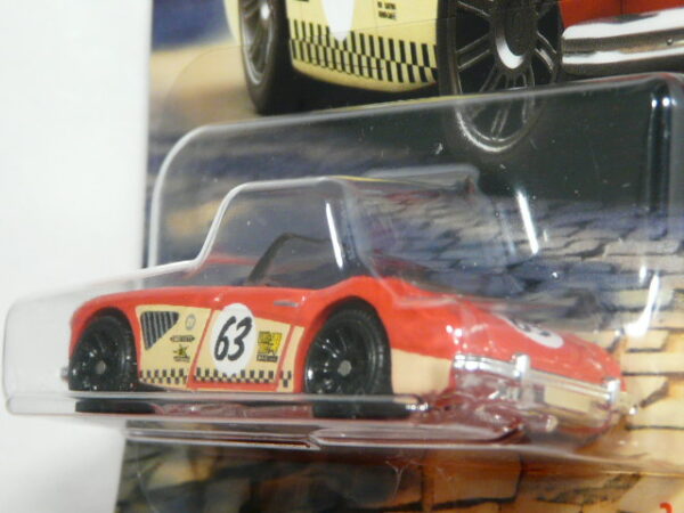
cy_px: 256
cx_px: 342
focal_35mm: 123
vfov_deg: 12.0
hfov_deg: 16.0
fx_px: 2430
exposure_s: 1/50
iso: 200
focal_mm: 12.6
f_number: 3.2
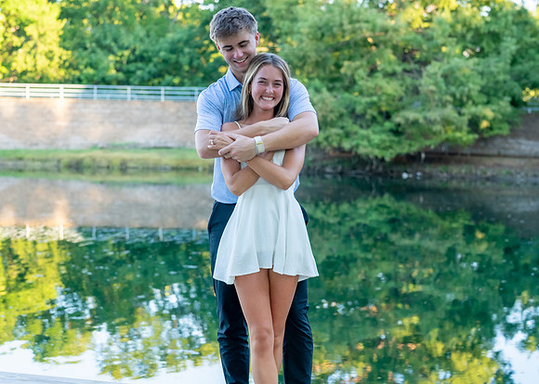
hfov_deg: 27.7
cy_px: 242
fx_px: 1092
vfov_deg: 19.9
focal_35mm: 71
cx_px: 260
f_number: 2.8
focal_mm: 50
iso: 800
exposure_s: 1/1000
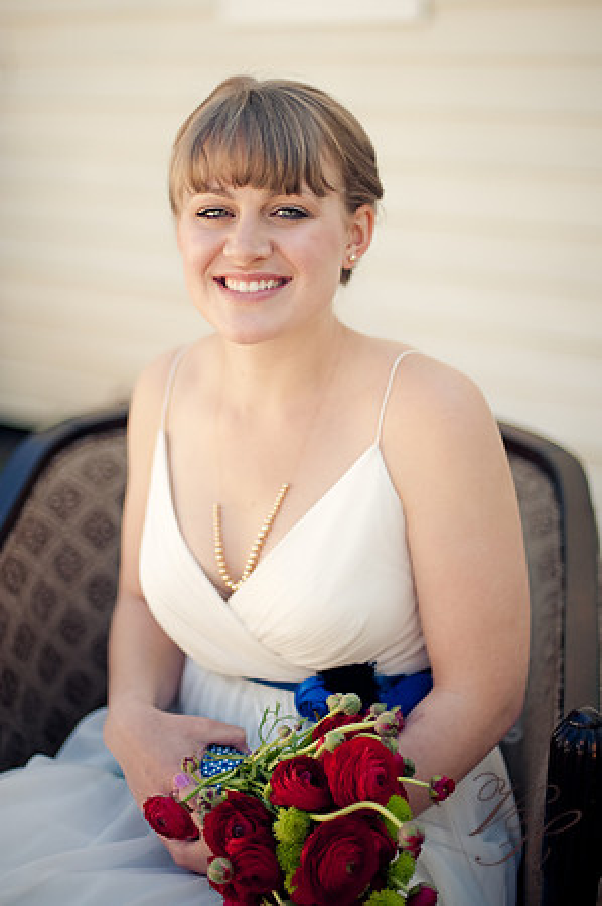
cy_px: 453
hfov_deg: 26.9
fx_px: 1257
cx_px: 301
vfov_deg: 39.6
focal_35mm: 50
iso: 200
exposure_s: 1/2500
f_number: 1.4
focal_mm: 50
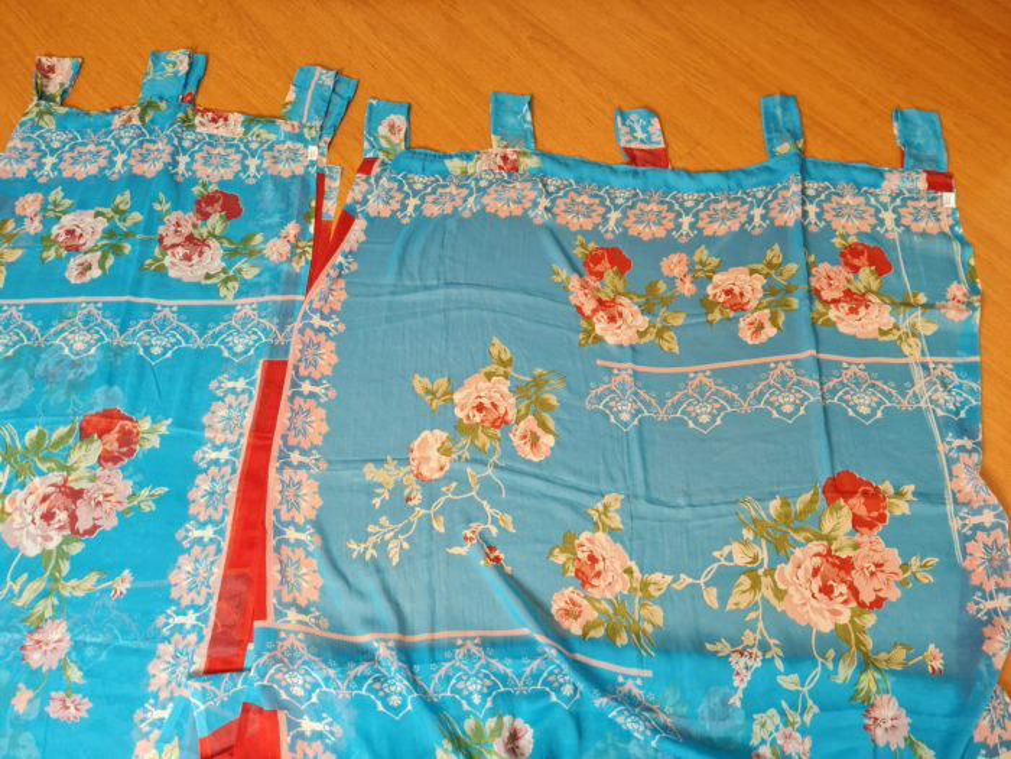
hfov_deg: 67.3
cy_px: 380
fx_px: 759
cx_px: 506
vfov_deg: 53.1
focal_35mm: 26
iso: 160
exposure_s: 1/40
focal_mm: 5.4
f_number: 1.8
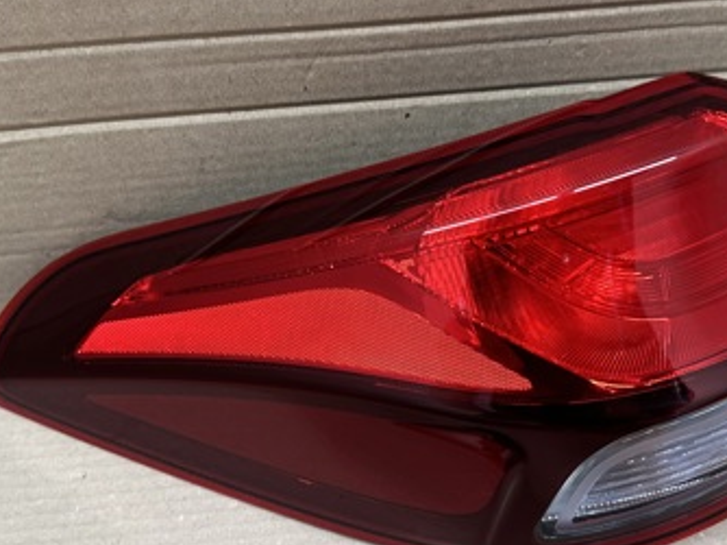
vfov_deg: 31.4
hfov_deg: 41.2
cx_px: 409
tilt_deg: -58.6
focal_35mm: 46
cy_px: 317
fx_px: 965
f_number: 1.78
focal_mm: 6.86
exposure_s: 1/50
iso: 250
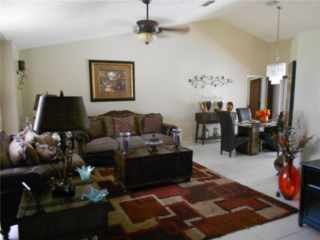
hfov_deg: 67.3
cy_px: 120
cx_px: 160
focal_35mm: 26
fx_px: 240
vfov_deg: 53.1
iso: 400
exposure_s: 1/13
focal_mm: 4.6
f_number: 3.2
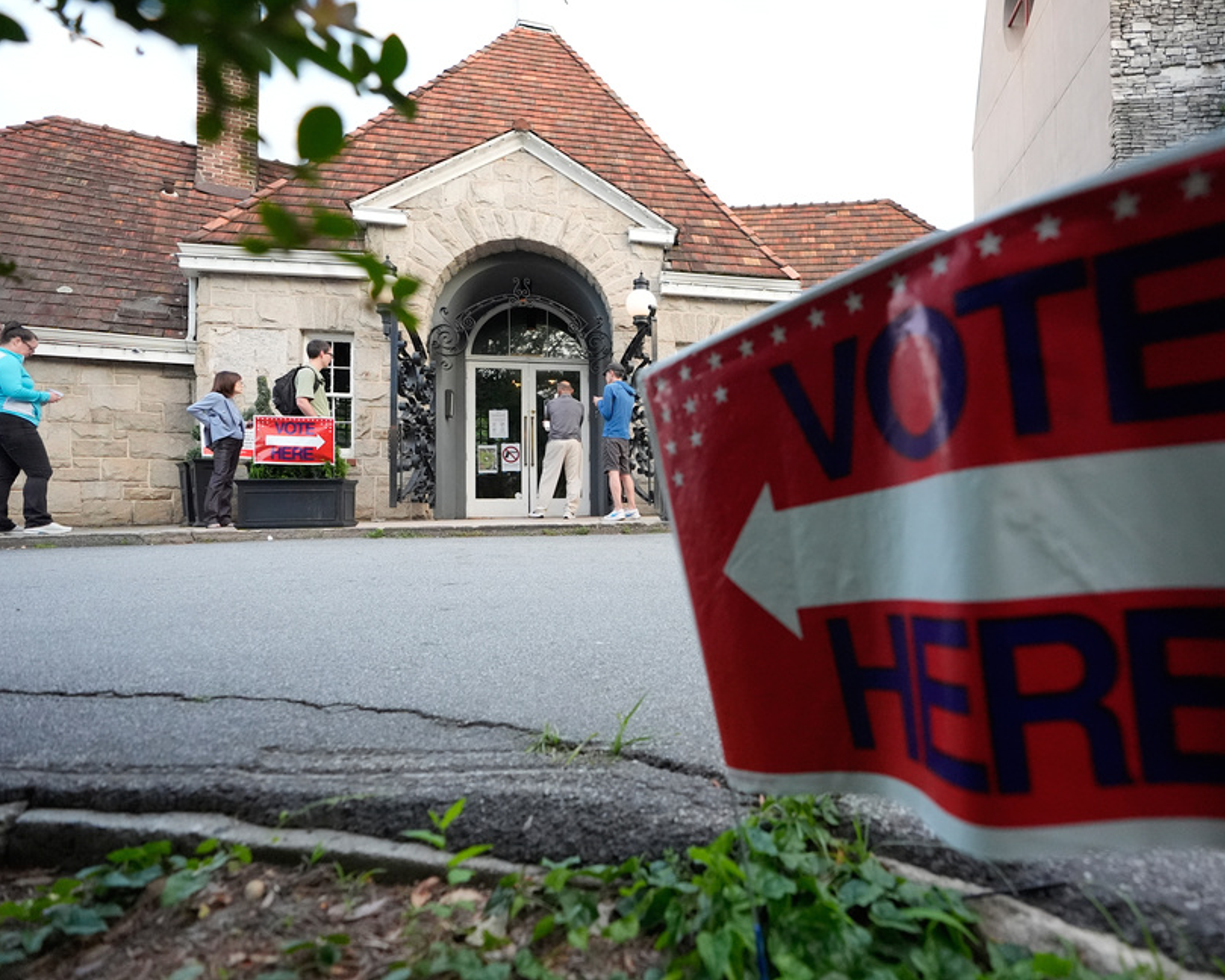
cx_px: 730
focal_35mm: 19
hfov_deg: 82.4
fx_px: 689
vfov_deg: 70.8
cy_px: 491
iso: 5000
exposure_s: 1/2500
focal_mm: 16
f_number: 2.8
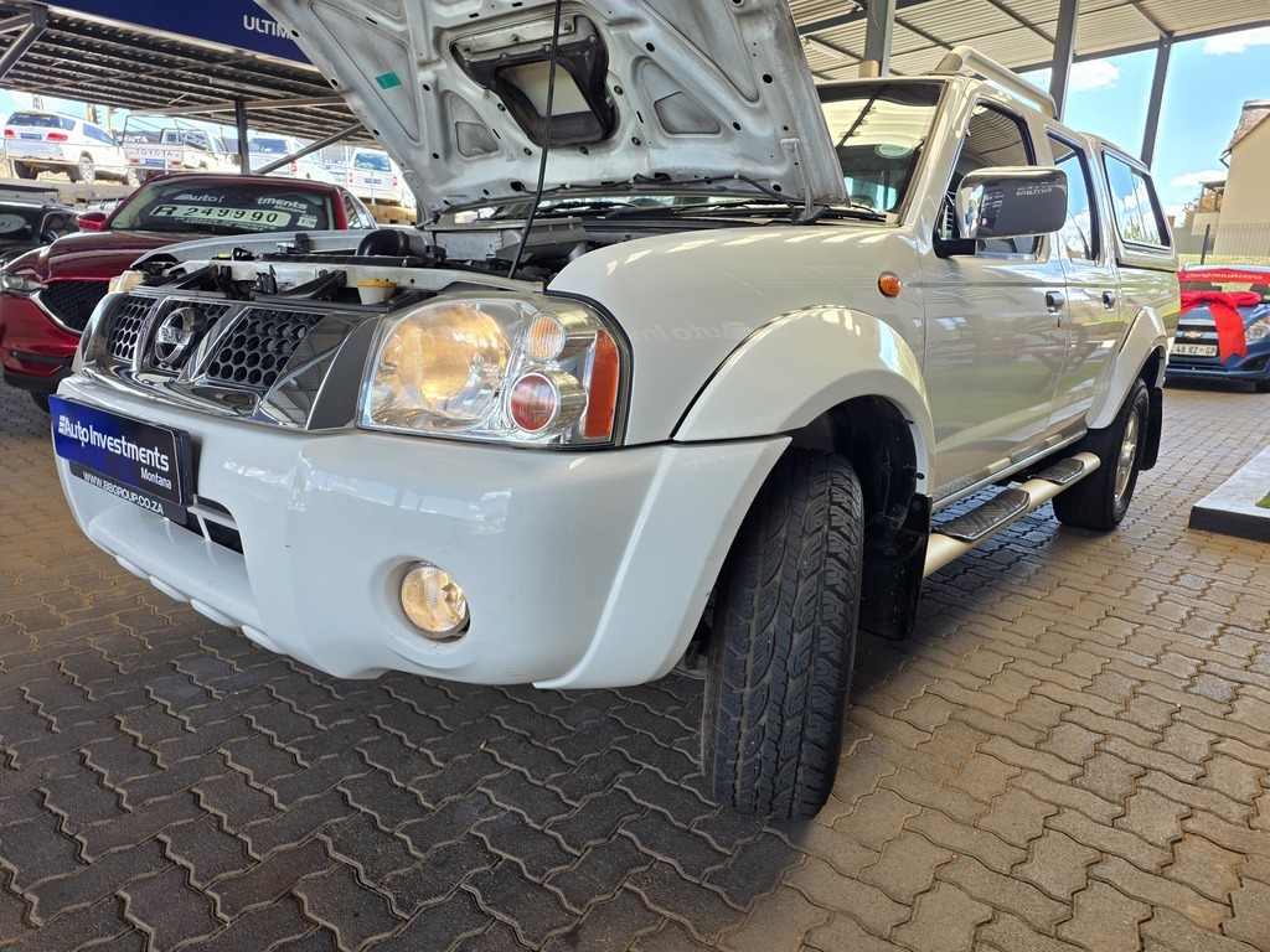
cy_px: 476
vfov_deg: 58.9
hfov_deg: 73.9
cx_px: 635
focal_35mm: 23
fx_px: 844
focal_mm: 6.25
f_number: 1.7
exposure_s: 1/180
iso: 40
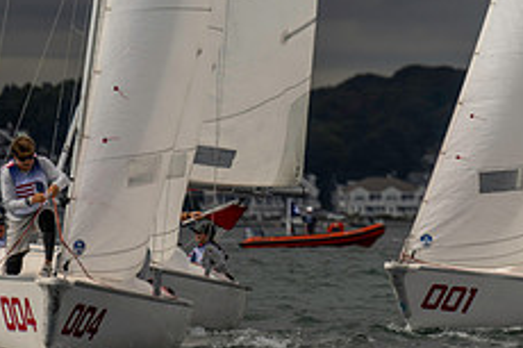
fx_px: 11570
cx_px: 571
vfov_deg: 1.7
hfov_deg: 2.6
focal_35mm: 797
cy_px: -83
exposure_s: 1/1000
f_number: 4
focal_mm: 300
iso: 50
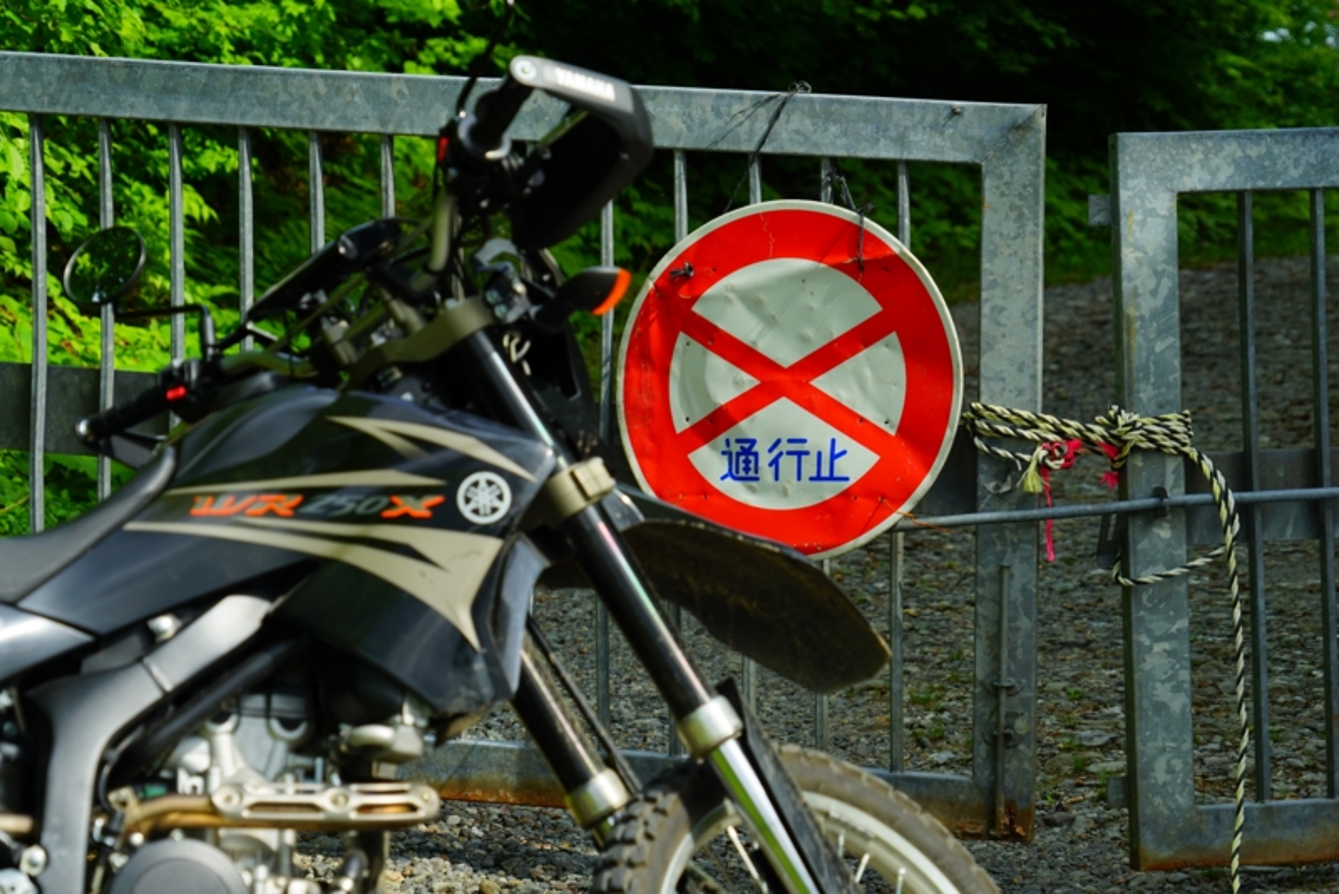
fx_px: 4837
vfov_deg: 10.6
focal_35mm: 130
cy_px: 447
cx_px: 670
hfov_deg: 15.8
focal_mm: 130
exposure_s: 1/200
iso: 100
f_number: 8
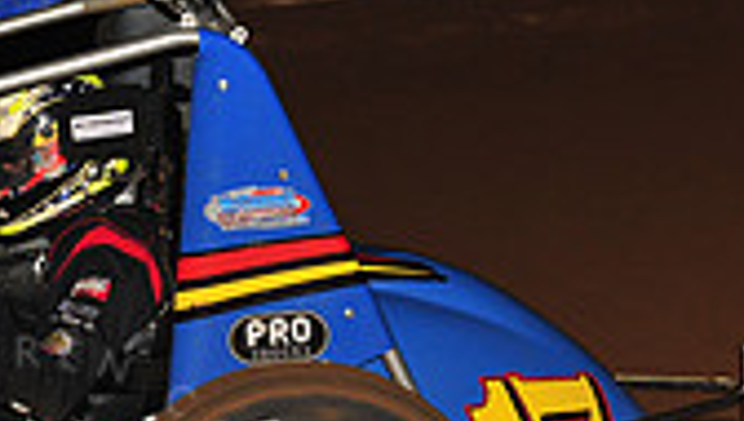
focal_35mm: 332
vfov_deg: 3.7
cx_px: 27
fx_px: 6558
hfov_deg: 6.5
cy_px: 195
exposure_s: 1/320
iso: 1000
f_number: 8
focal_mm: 92
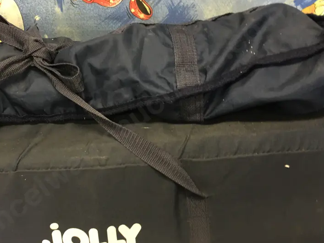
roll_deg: -0.7
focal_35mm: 42
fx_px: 393
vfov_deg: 34.3
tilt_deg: -35.4
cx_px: 106
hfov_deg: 44.1
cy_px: 142
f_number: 2.2
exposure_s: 1/17
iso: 64
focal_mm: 4.15
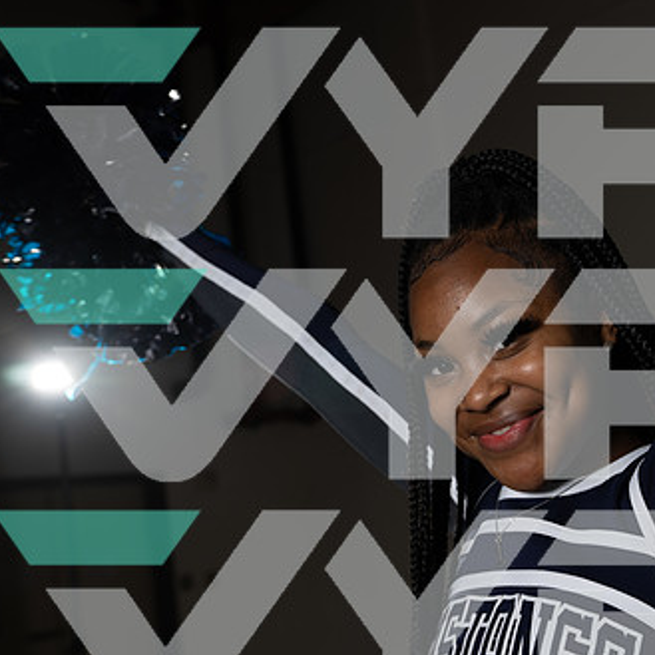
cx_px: 506
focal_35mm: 51
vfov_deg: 33.3
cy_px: 375
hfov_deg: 32.6
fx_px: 1092
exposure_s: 1/250
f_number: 4.5
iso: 100
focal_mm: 34
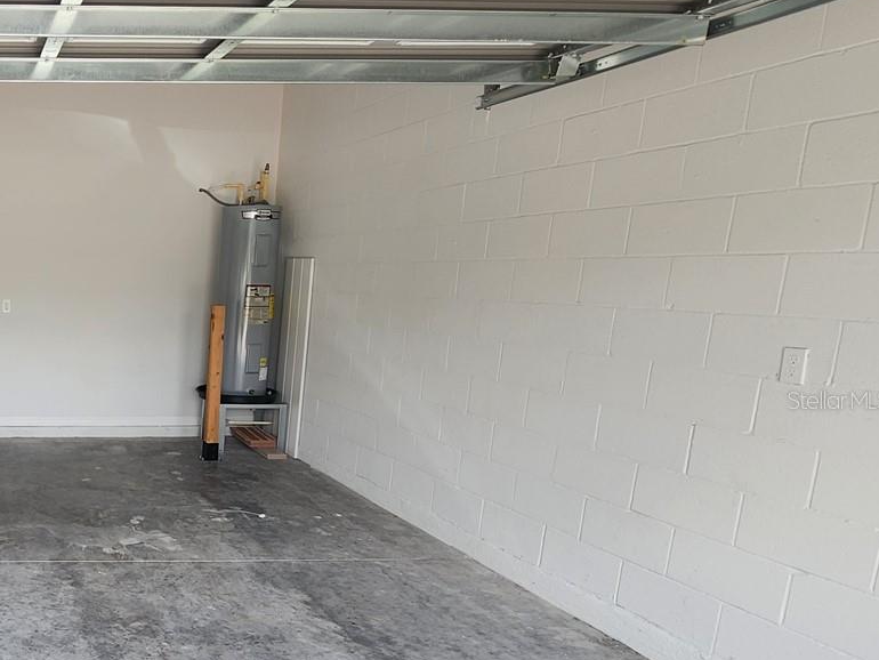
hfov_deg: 51.1
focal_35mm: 27
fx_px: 686
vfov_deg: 51.0
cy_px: 400
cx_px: -18
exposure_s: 1/130
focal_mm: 2.2
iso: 50
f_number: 2.2
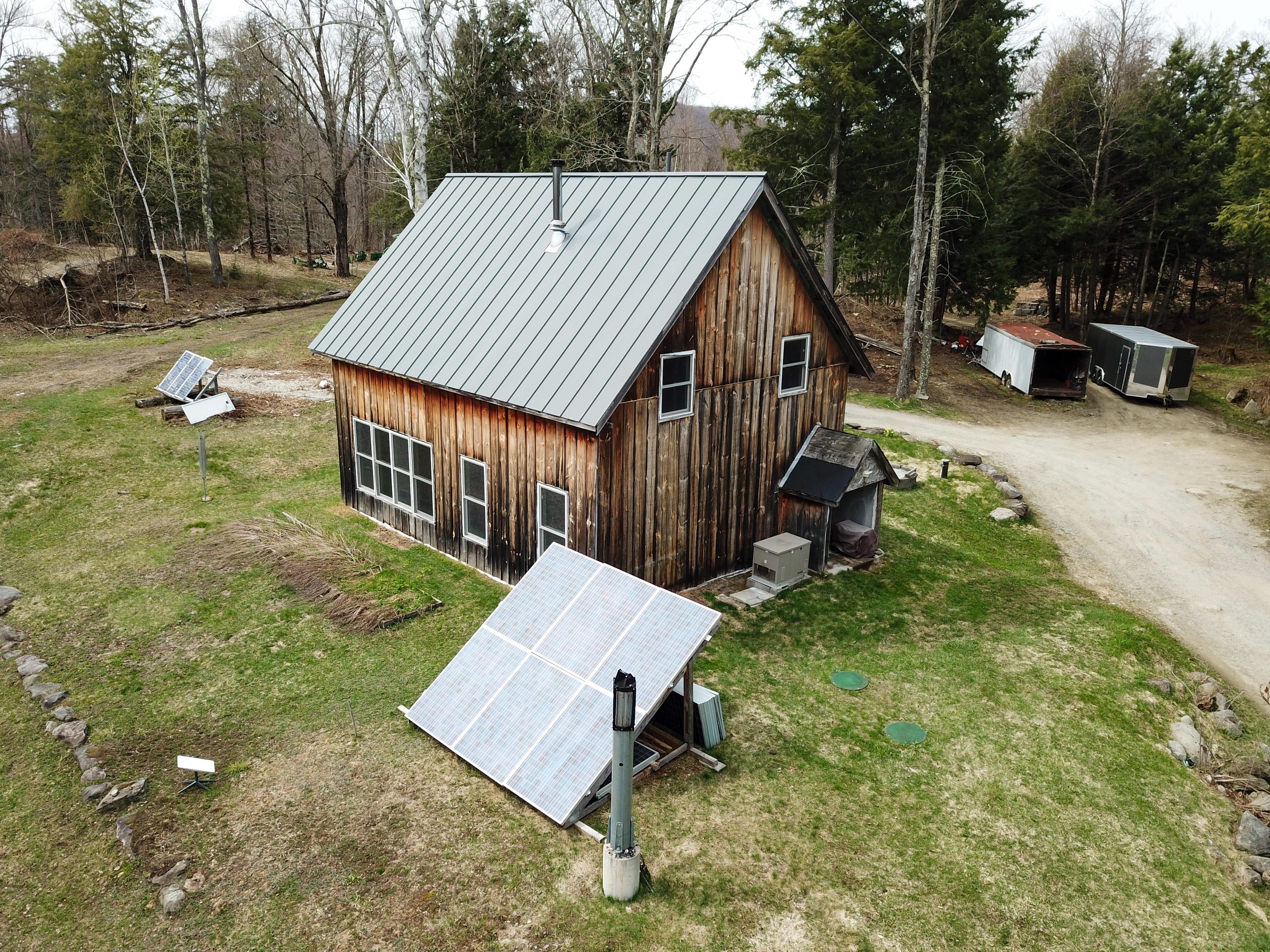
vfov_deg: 53.1
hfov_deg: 67.3
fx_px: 954
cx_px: 635
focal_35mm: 26
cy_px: 476
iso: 100
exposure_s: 1/560
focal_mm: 4.73
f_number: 2.2
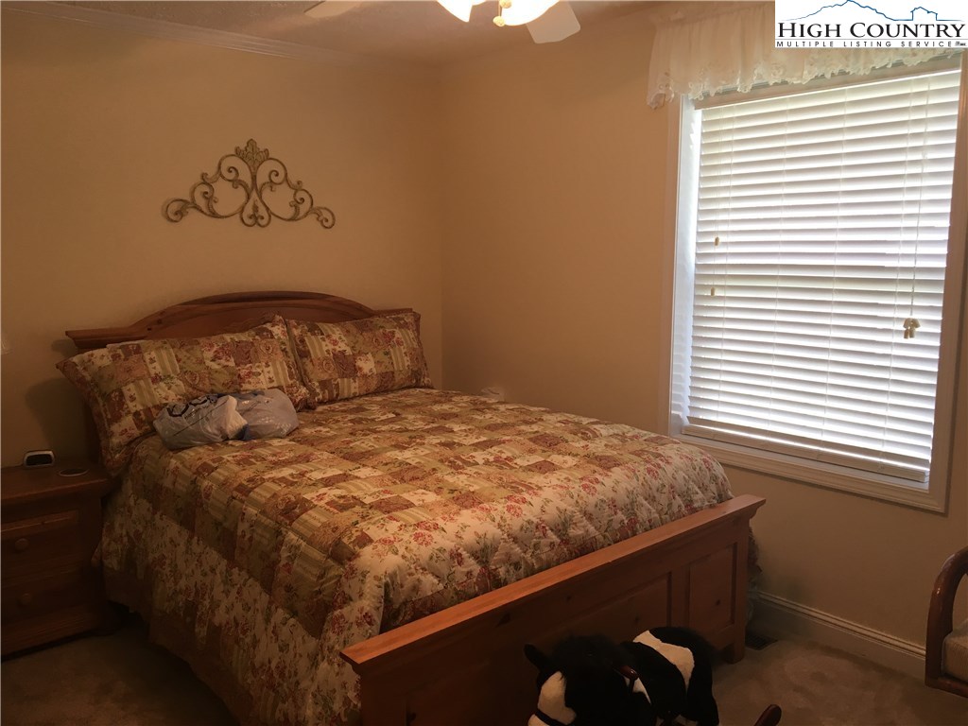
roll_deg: +0.2
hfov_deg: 61.7
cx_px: 484
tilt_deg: -8.8
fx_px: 811
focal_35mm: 29
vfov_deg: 48.2
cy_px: 363
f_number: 2.2
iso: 25
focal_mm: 4.15
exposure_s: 1/40
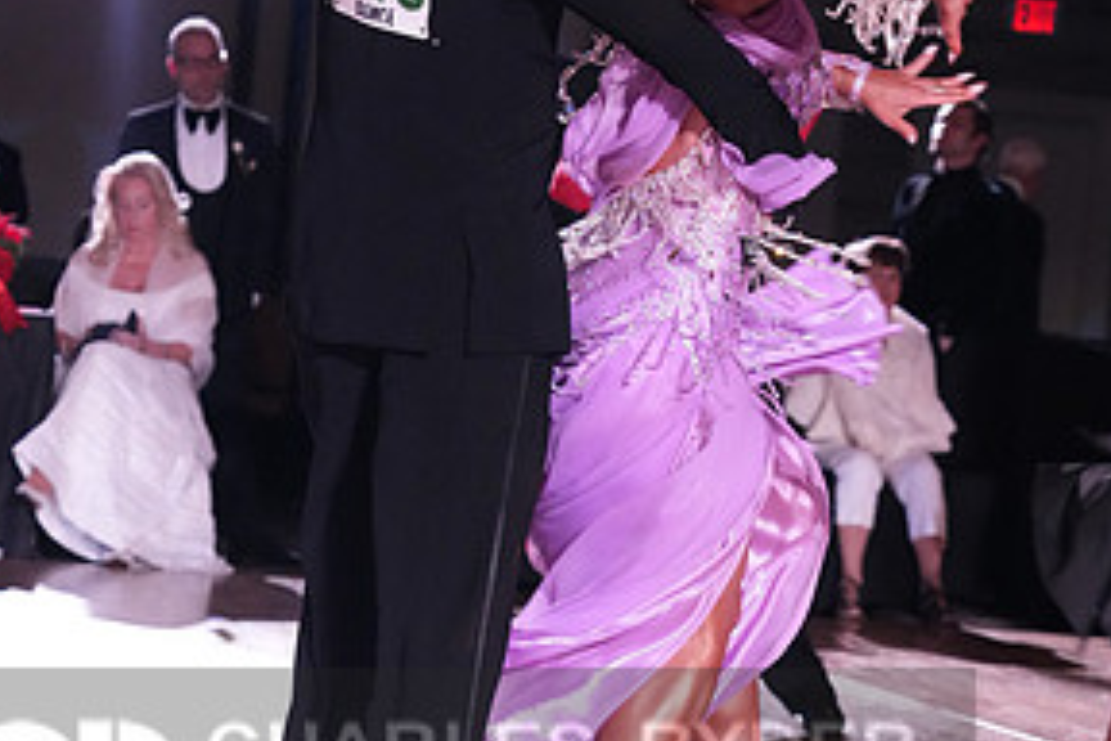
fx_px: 4783
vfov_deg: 8.8
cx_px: 446
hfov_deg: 13.2
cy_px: 799
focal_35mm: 155
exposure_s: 1/320
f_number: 5
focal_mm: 77
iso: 6400
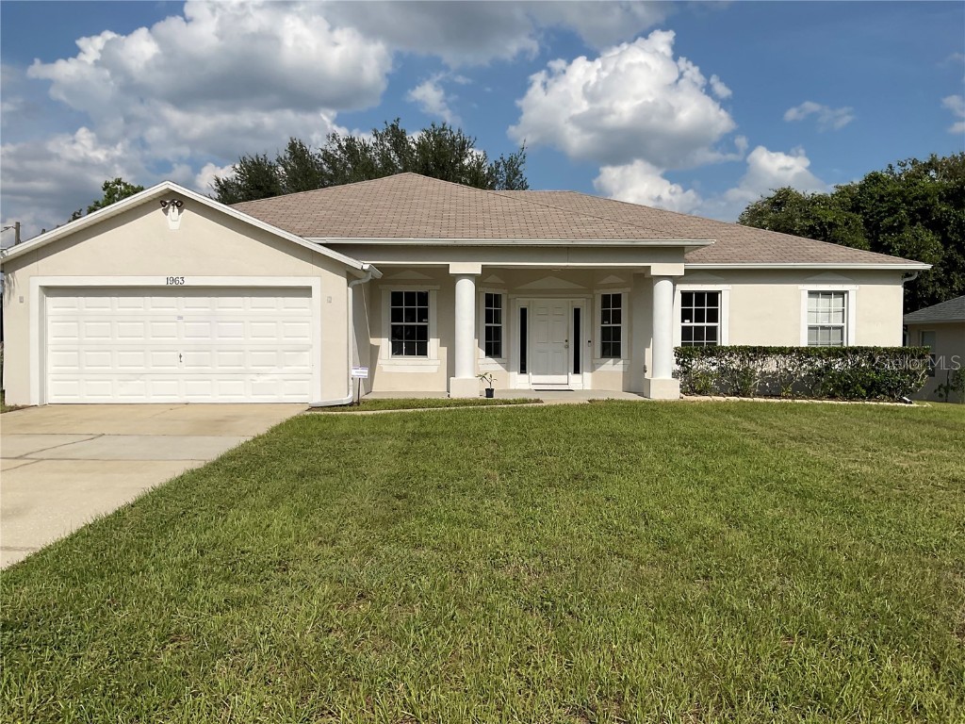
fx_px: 808
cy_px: 362
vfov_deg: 48.2
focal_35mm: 29
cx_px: 482
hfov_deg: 61.7
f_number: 1.8
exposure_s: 1/4785
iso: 16
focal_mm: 3
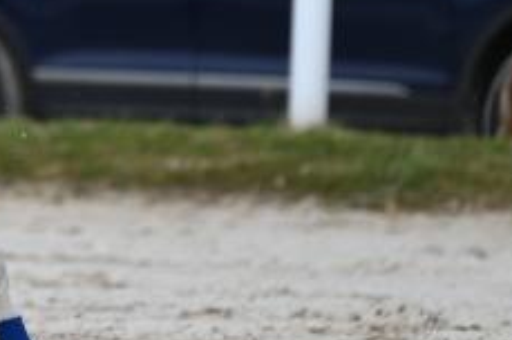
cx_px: -241
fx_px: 14898
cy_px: -145
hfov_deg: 2.0
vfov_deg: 1.3
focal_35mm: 1049
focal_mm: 300
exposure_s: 1/1250
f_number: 5.3
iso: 250
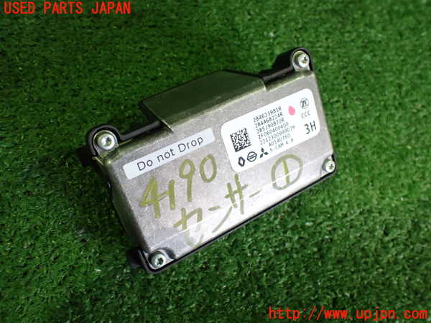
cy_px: 162
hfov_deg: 60.0
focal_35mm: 30
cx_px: 216
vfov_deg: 46.8
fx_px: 374
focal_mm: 5.4
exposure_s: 1/100
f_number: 2.3
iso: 800
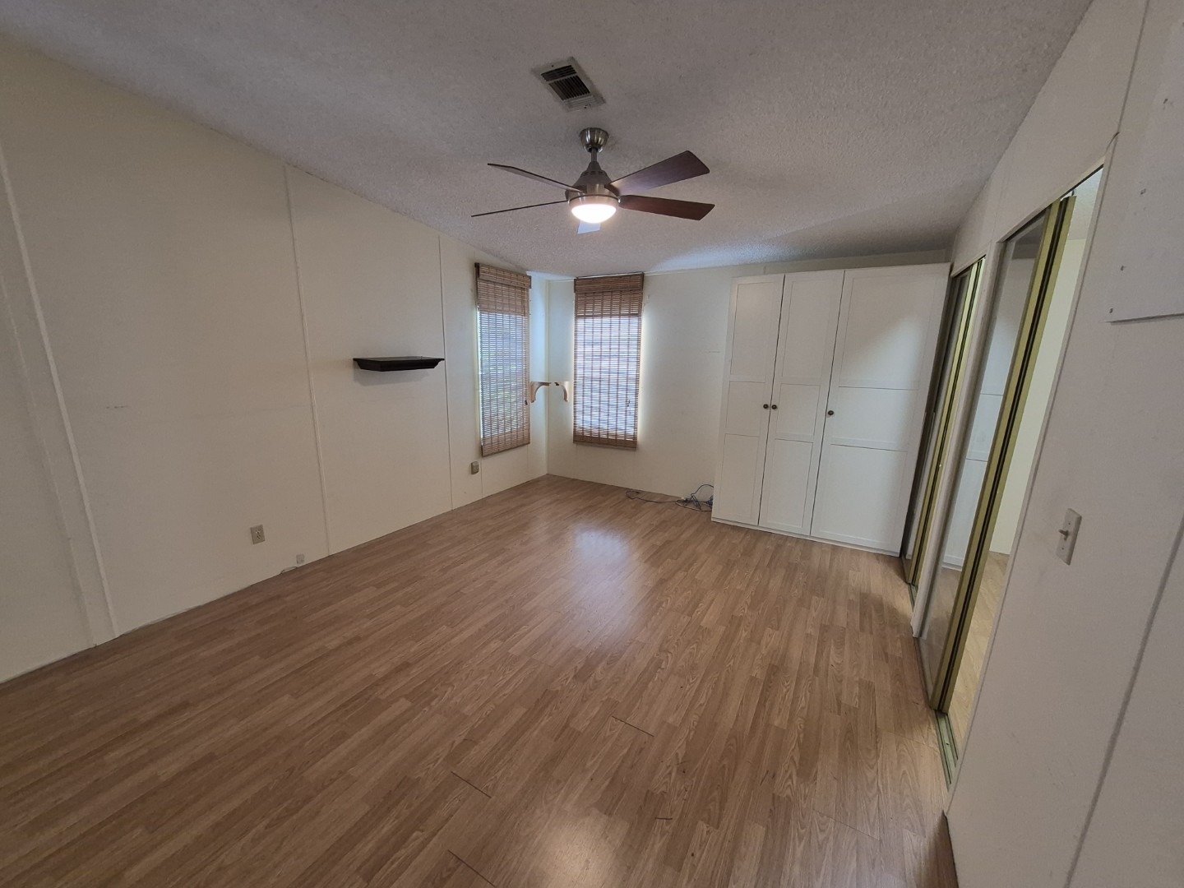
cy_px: 444
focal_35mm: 13
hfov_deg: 106.2
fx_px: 445
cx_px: 592
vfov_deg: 89.9
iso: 400
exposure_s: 1/60
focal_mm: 1.74
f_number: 2.2
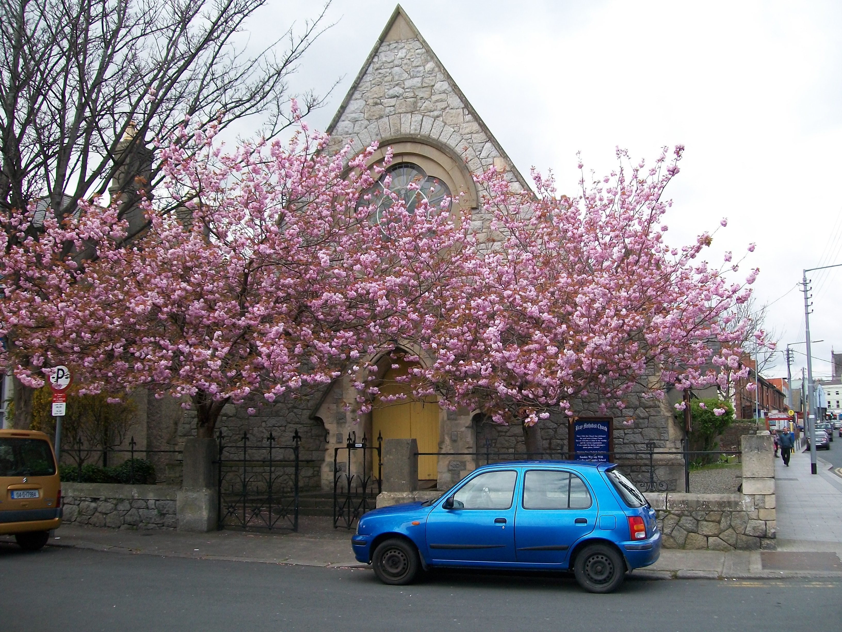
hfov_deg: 51.4
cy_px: 316
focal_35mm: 36
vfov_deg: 39.7
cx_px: 421
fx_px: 876
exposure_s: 1/500
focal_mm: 6
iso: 80
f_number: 2.7
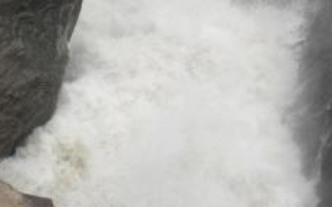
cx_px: 233
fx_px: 651
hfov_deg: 28.3
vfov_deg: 17.2
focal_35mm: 72
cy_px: -46
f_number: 8.9
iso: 100
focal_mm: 6.2
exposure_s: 1/125
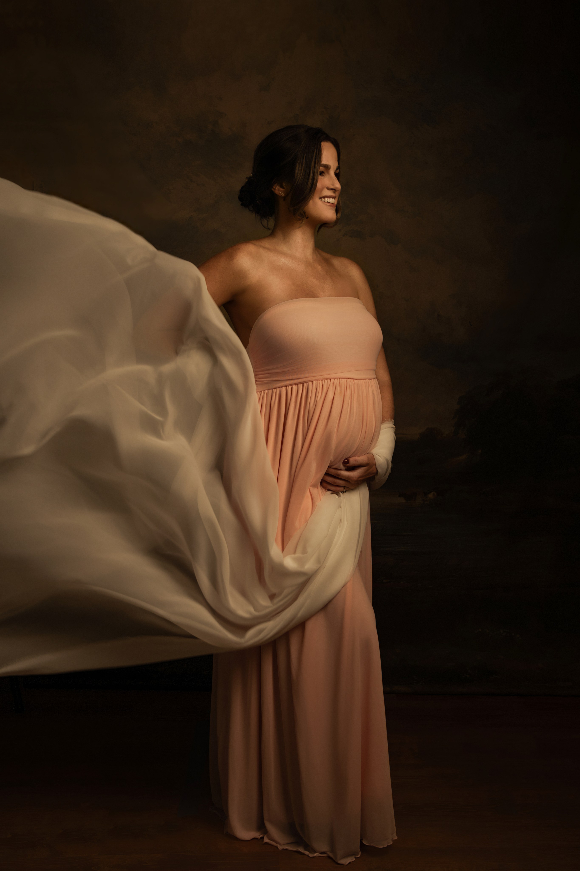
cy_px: 436
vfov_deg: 54.4
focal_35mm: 35
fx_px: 846
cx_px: 290
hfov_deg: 37.9
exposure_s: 1/160
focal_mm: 35
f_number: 4
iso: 250
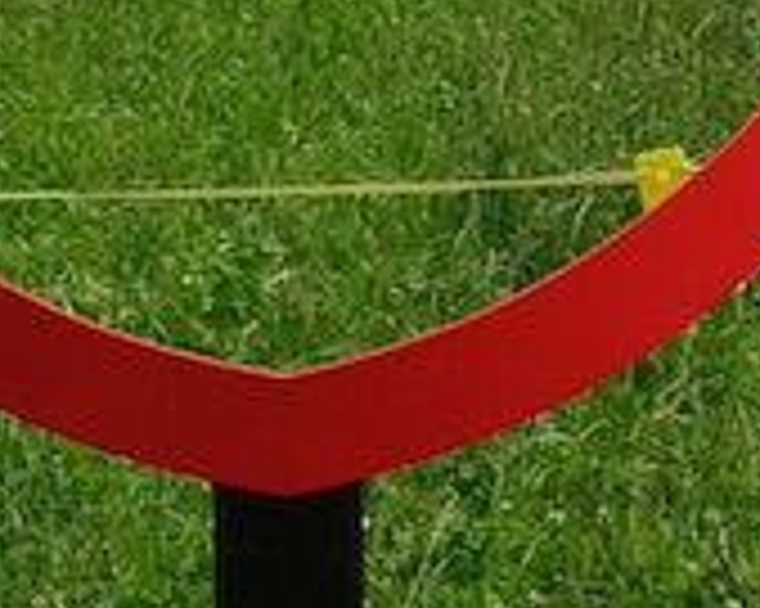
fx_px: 4361
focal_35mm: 194
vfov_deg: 7.7
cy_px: -574
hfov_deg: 10.0
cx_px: 337
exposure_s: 1/950
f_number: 8
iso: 400
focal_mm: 23.3
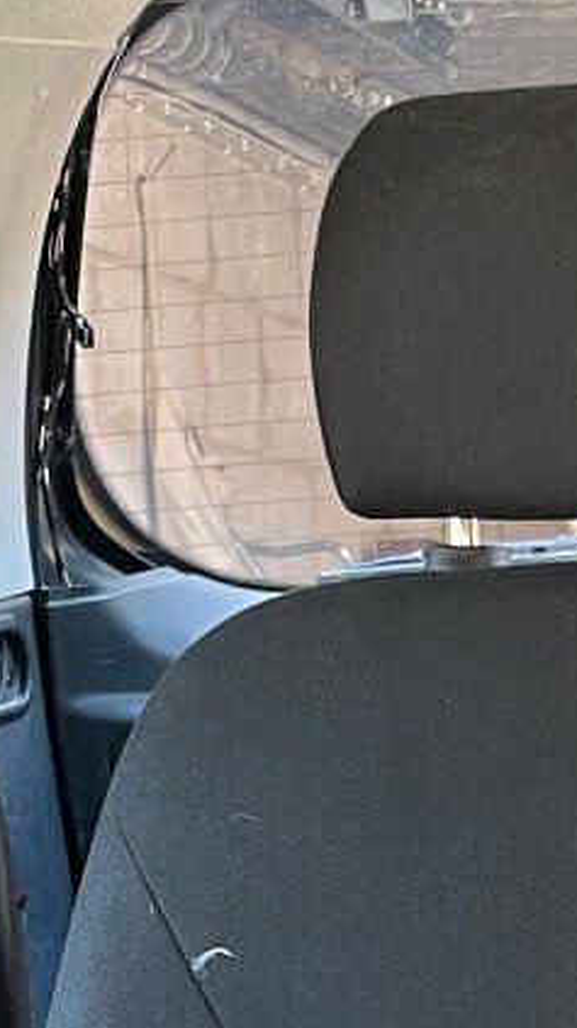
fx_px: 3567
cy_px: 961
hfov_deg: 9.1
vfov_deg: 16.1
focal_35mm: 131
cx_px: 806
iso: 160
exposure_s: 1/60
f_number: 1.6
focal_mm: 5.1
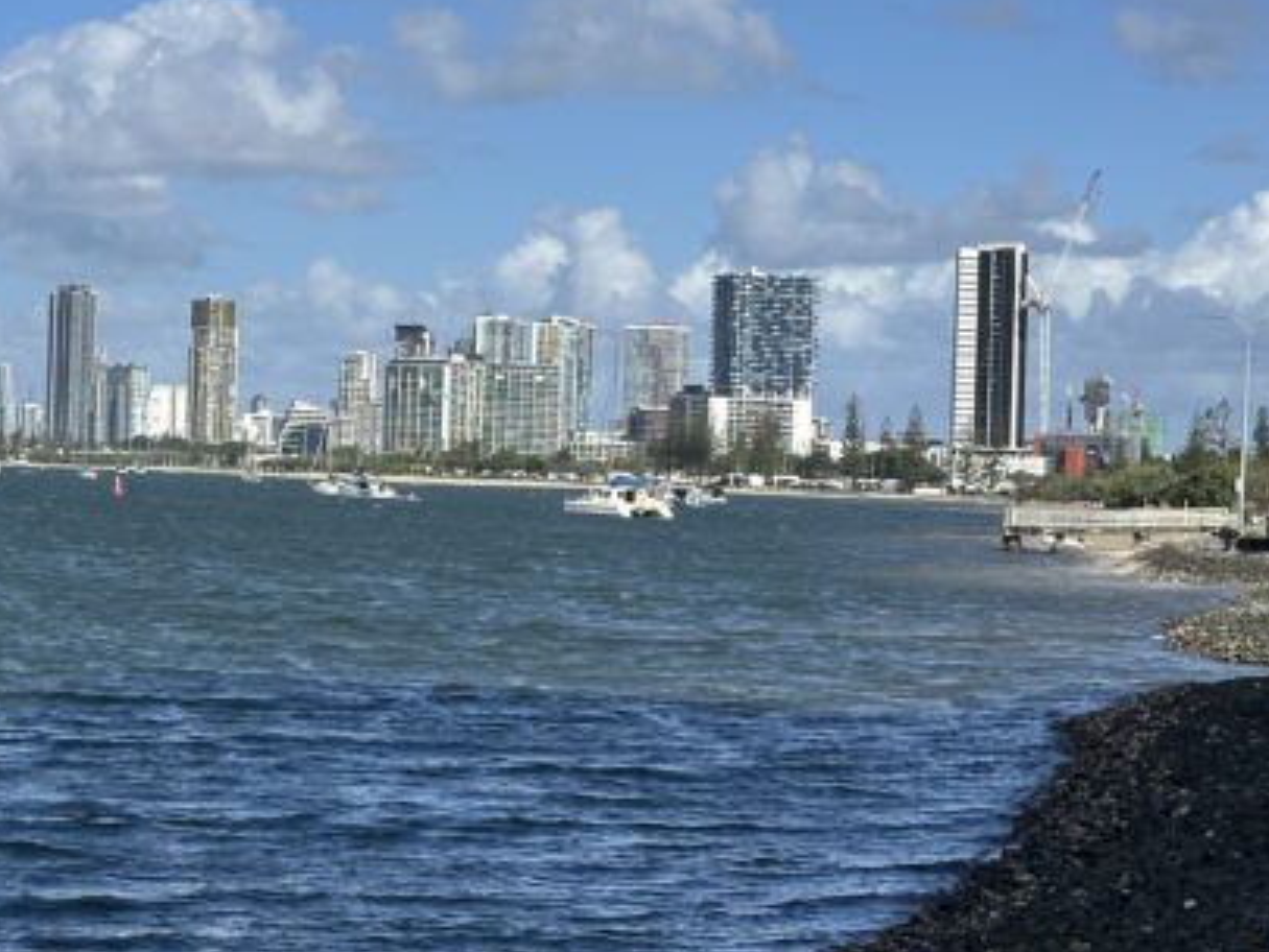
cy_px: 416
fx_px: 3337
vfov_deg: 16.2
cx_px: 132
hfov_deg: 21.1
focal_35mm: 91
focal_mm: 6.86
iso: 64
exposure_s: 1/5000
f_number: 1.78
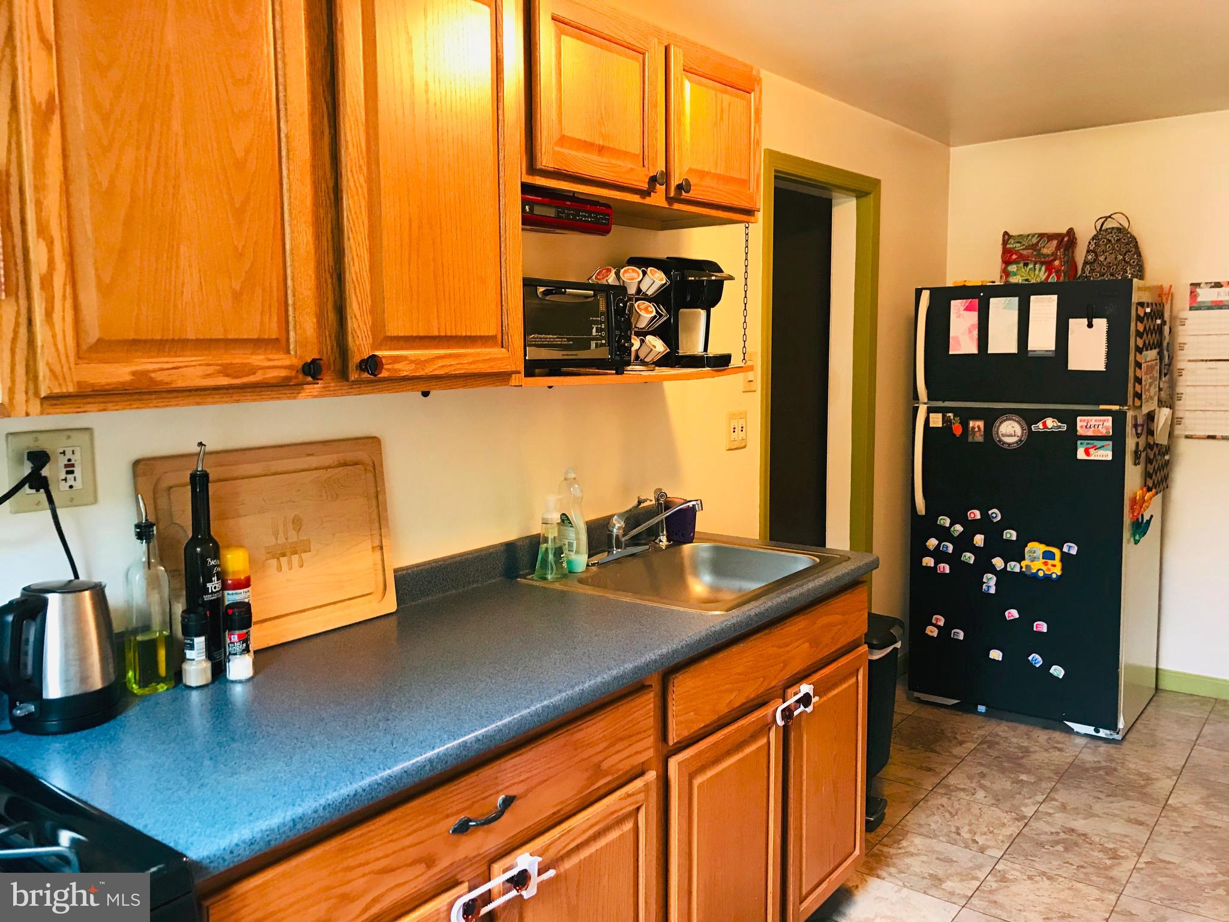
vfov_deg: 49.7
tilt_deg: -7.0
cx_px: 614
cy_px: 461
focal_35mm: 28
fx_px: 994
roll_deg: +0.6
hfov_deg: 63.4
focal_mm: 3.99
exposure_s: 1/15
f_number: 1.8
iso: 50
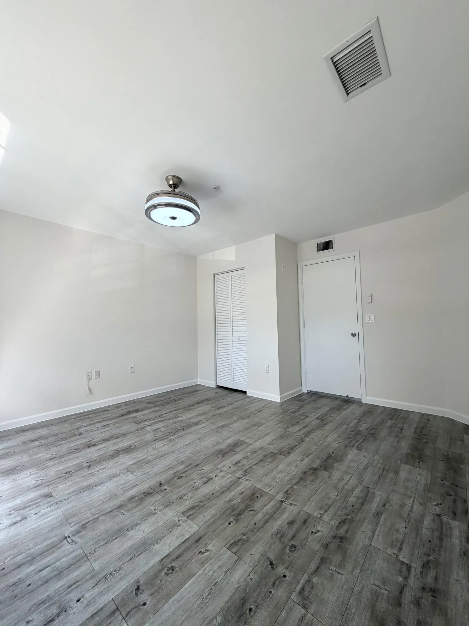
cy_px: 313
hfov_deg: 85.7
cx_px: 234
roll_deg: +1.1
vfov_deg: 102.1
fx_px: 253
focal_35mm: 14
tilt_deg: +3.2
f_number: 2.2
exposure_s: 1/121
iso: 64
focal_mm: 2.22
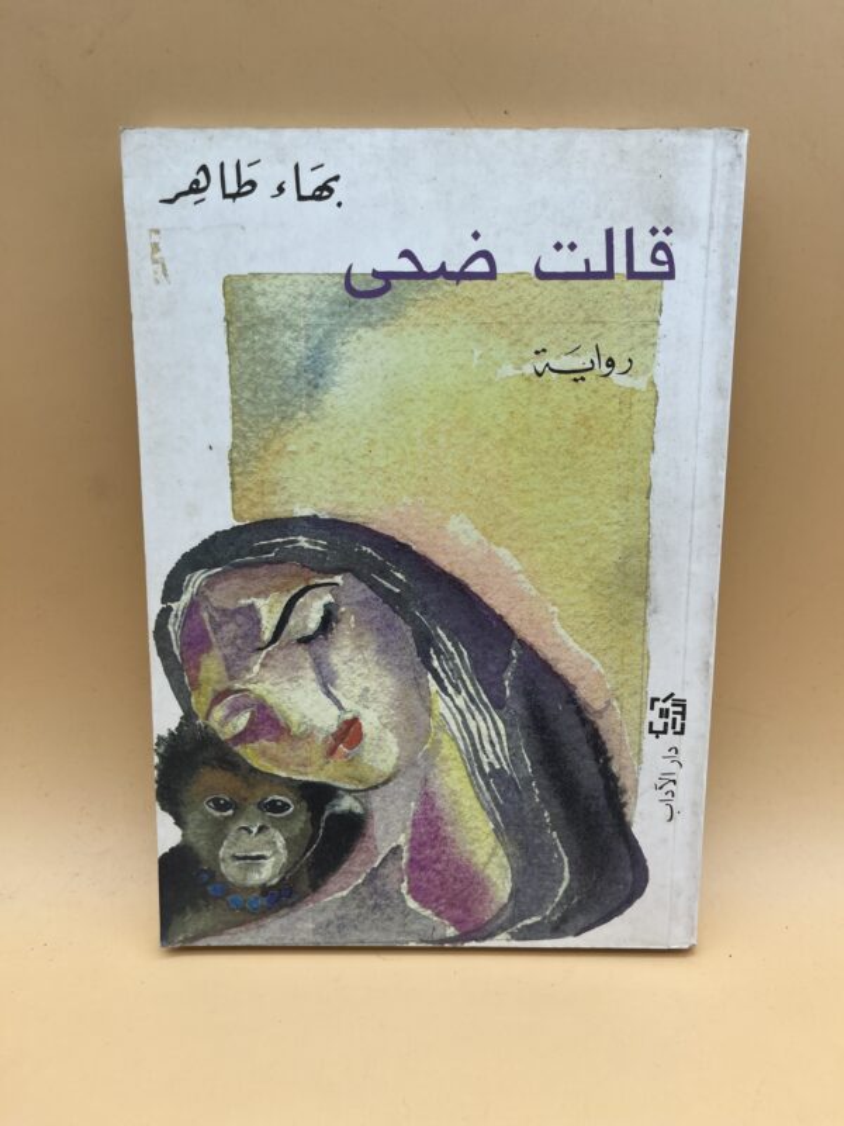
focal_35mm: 26
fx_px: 845
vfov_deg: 67.3
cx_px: 422
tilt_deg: -19.8
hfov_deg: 53.1
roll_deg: -0.9
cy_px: 563
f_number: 1.6
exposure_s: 1/502
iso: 64
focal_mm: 5.1
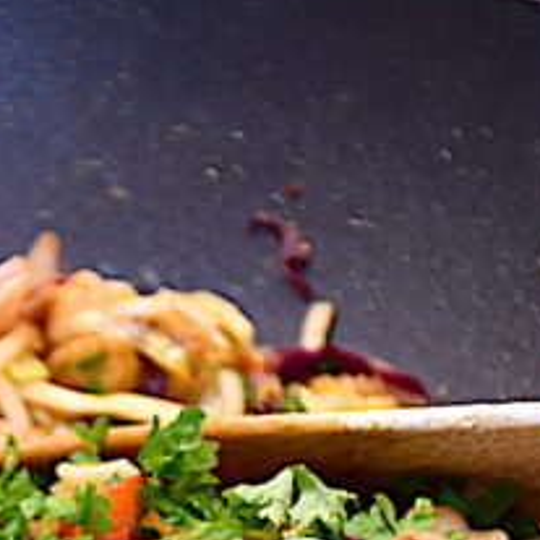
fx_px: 8754
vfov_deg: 3.5
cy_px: 603
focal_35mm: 496
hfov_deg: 3.5
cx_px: -29
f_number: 5.6
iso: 900
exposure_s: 1/60
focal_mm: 112
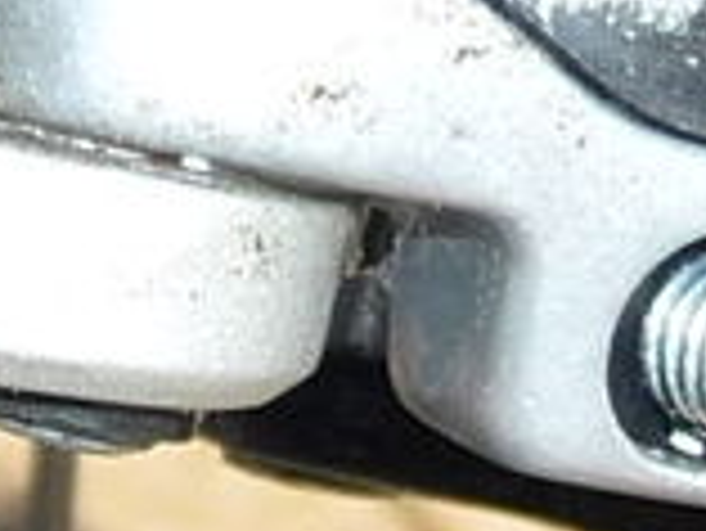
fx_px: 6491
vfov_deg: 4.7
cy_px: 454
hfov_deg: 6.2
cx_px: -117
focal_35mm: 318
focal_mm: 5
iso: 100
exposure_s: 1/1000
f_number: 3.4
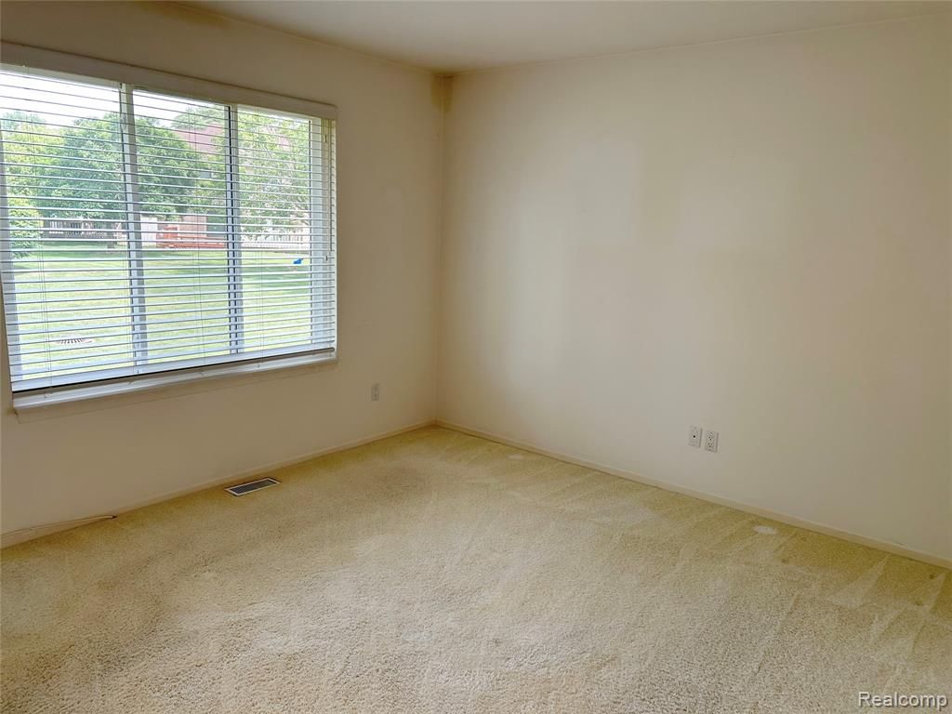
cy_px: 357
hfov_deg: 67.3
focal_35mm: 26
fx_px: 715
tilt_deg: -11.7
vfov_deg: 53.1
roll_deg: -1.5
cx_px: 476
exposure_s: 1/60
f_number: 1.5
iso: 100
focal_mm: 5.7
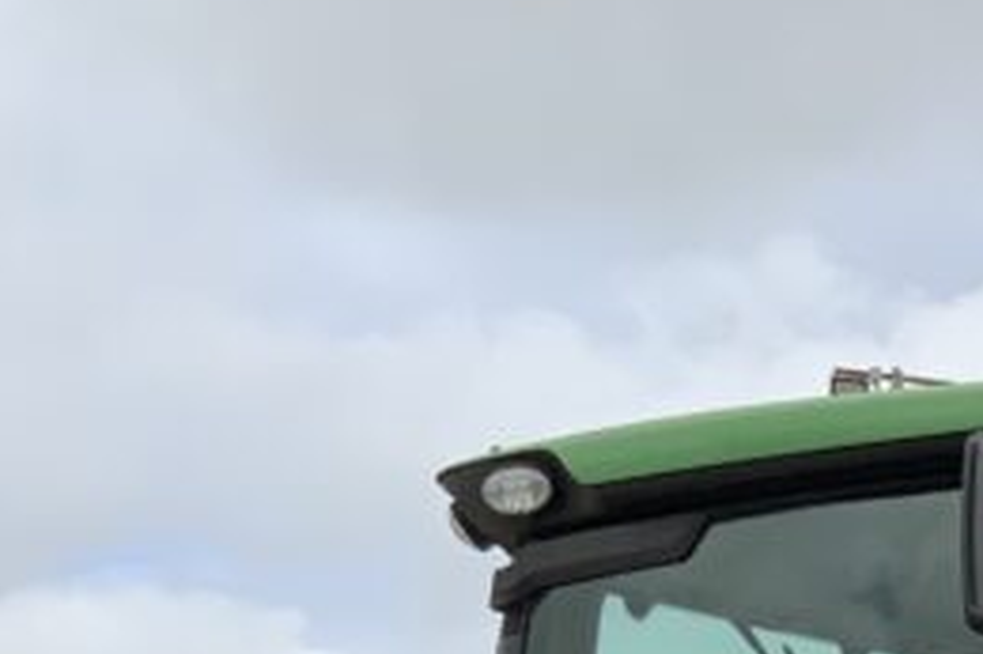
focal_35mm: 119
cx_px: 1599
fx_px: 3247
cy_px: 1331
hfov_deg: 15.5
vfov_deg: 10.5
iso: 16
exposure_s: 1/2227
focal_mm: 3
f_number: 1.8
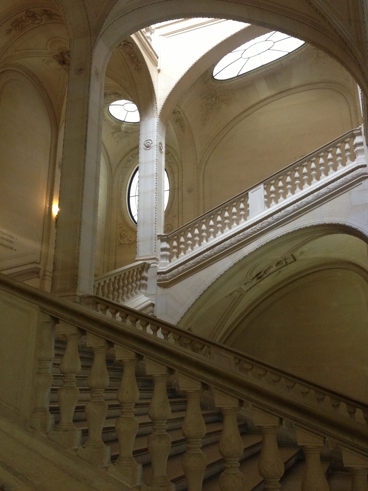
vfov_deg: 52.6
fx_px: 496
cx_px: 184
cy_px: 246
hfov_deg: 40.7
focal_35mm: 35
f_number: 2.4
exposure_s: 1/20
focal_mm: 4.28
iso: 200
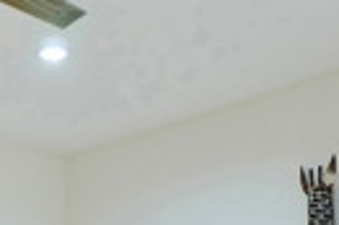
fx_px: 1035
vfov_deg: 11.2
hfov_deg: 18.1
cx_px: -16
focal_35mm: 110
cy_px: 453
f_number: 3.5
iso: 400
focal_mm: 16
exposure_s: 1/30
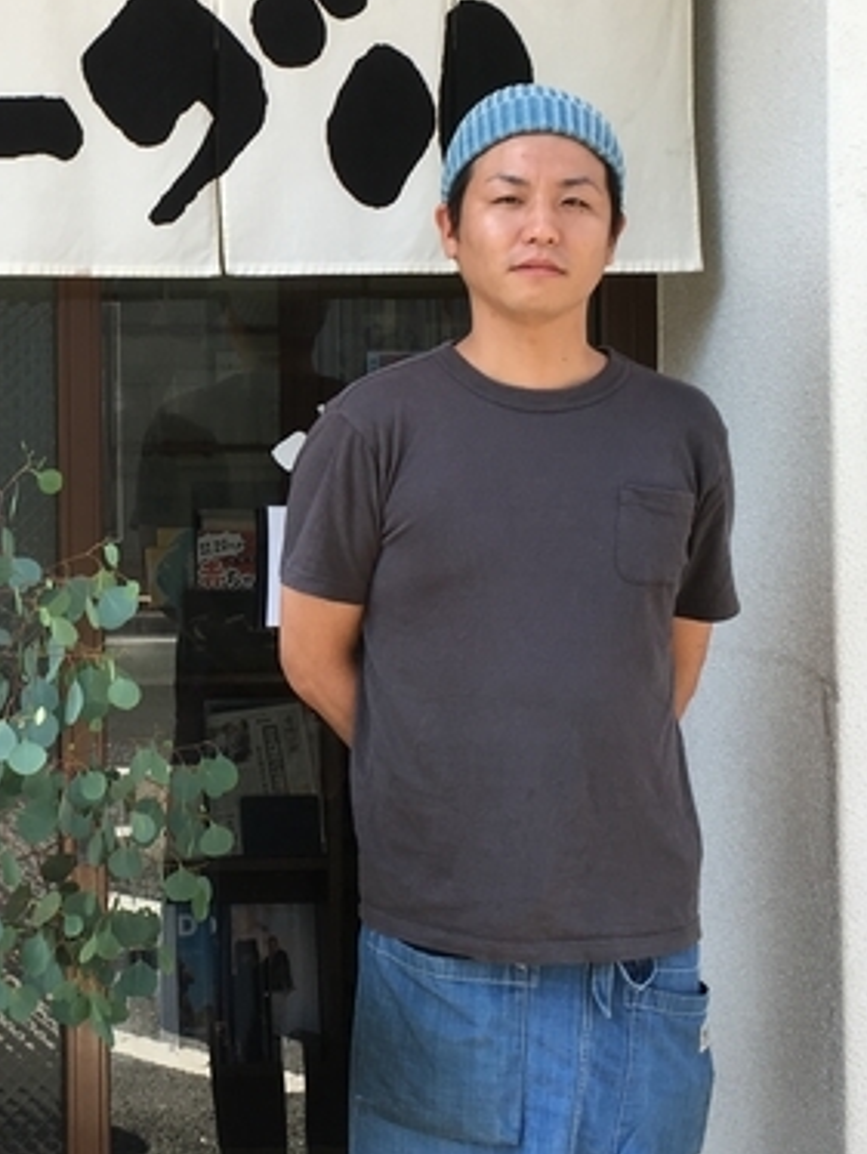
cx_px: 89
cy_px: 438
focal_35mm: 62
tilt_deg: +0.2
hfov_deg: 23.1
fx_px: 2068
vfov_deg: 31.1
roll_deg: +0.1
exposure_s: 1/217
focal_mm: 4.15
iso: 25
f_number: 2.2
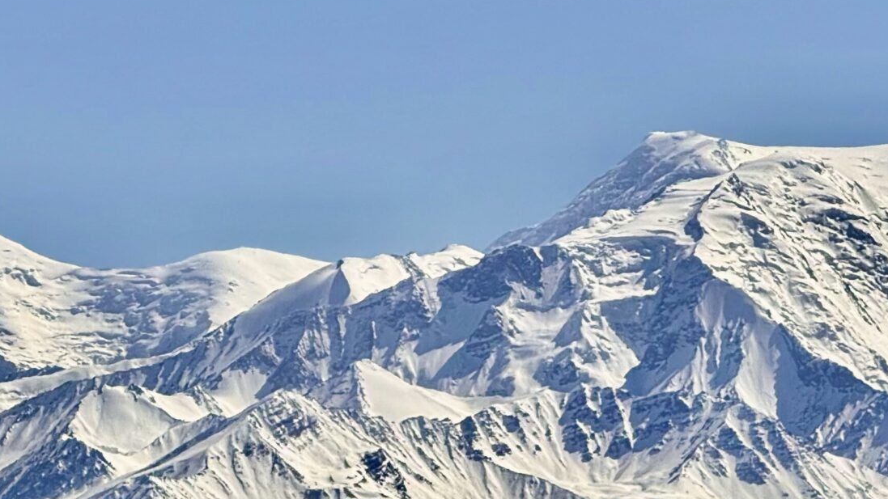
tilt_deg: +1.1
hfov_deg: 7.0
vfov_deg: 4.0
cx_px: -40
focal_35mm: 305
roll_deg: +1.4
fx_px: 7181
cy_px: 622
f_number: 2.8
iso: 50
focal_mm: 15.66
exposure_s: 1/2817
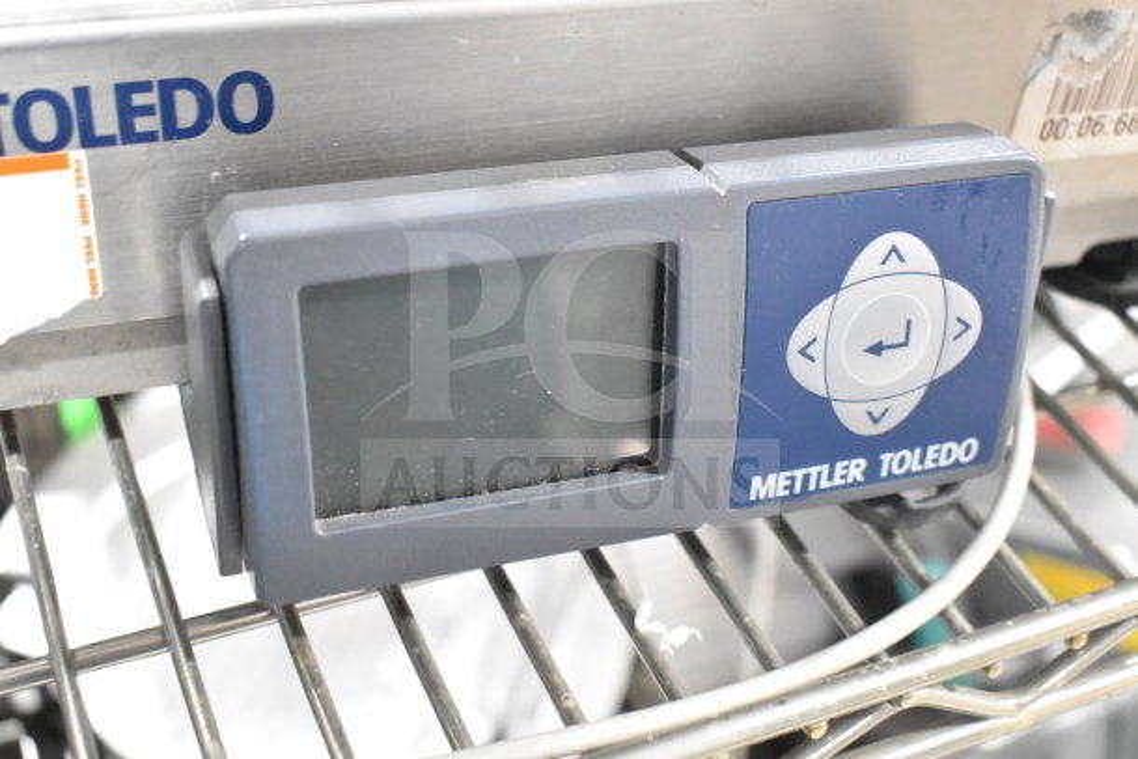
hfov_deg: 42.3
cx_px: 569
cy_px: 380
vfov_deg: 29.0
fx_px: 1470
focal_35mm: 46
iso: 8000
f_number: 4.2
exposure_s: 1/50
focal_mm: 31
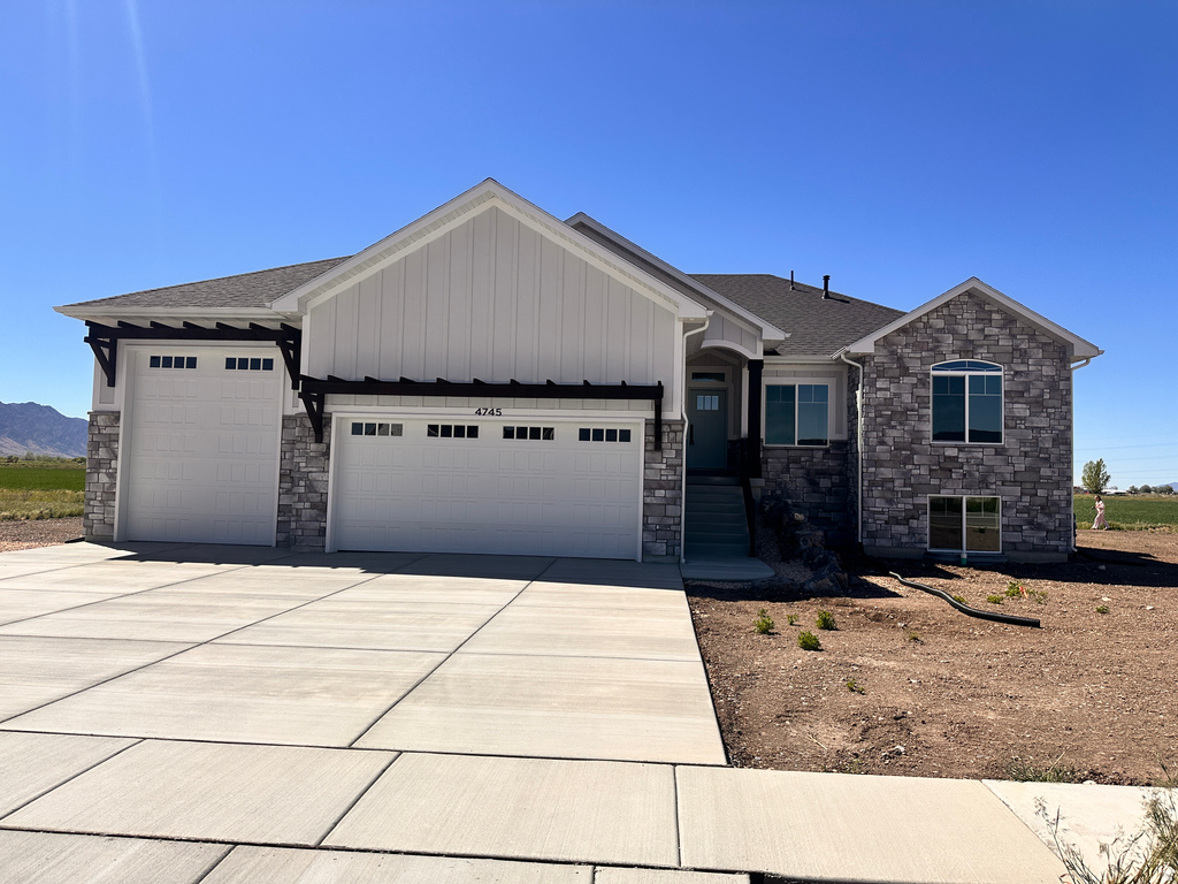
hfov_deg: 71.6
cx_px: 589
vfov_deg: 56.8
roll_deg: -2.2
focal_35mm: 24
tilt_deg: +4.7
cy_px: 442
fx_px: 817
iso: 80
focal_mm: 6.86
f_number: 1.78
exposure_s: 1/7042
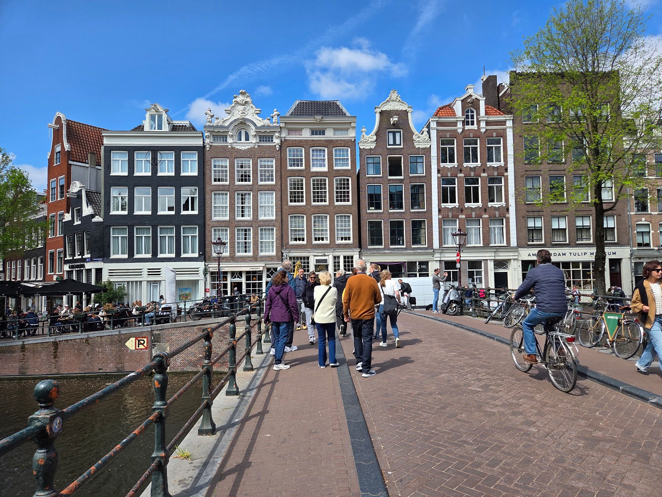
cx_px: 331
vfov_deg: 58.9
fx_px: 440
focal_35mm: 23
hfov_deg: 73.9
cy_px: 248
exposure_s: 1/3687
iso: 80
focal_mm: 5.4
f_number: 1.8
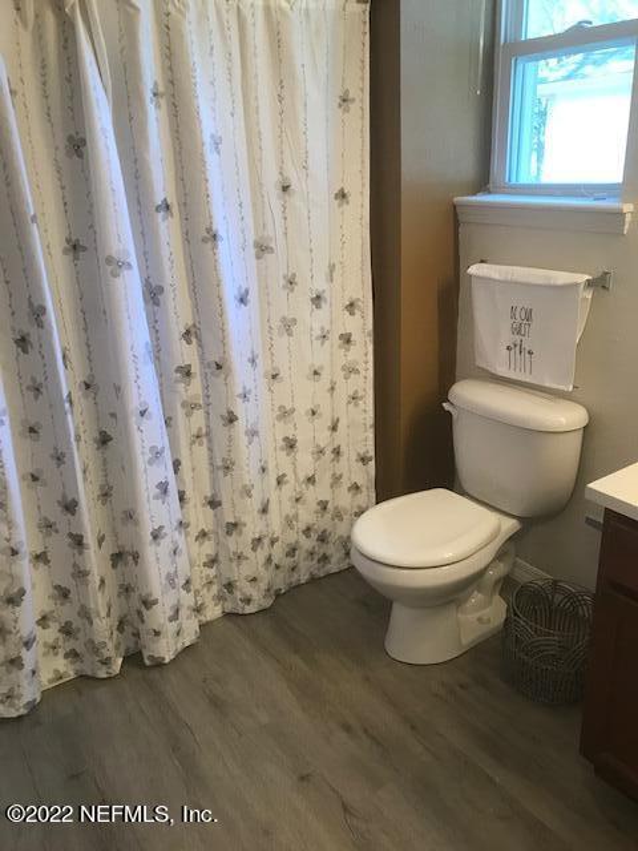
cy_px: 426
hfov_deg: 49.7
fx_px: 688
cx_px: 319
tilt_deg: -19.8
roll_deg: +1.6
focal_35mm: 28
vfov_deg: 63.4
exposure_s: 1/24
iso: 40
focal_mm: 3.99
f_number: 1.8
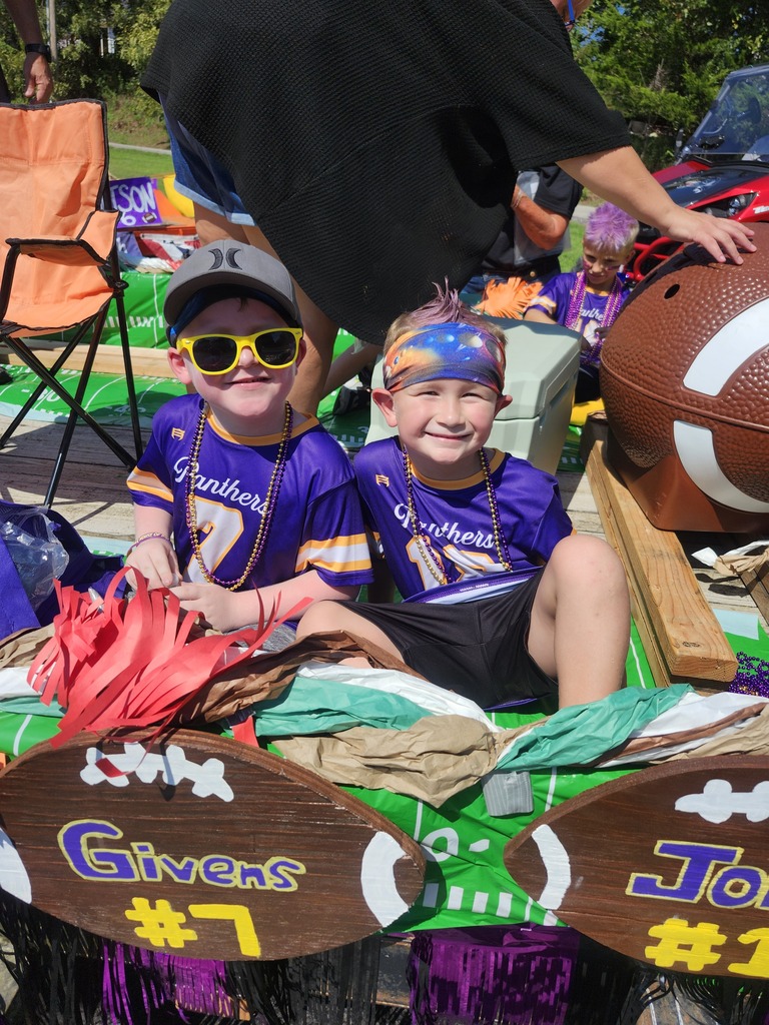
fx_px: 681
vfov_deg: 73.9
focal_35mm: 23
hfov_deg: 58.9
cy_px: 512
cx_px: 384
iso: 25
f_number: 1.8
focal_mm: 5.54
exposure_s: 1/2497
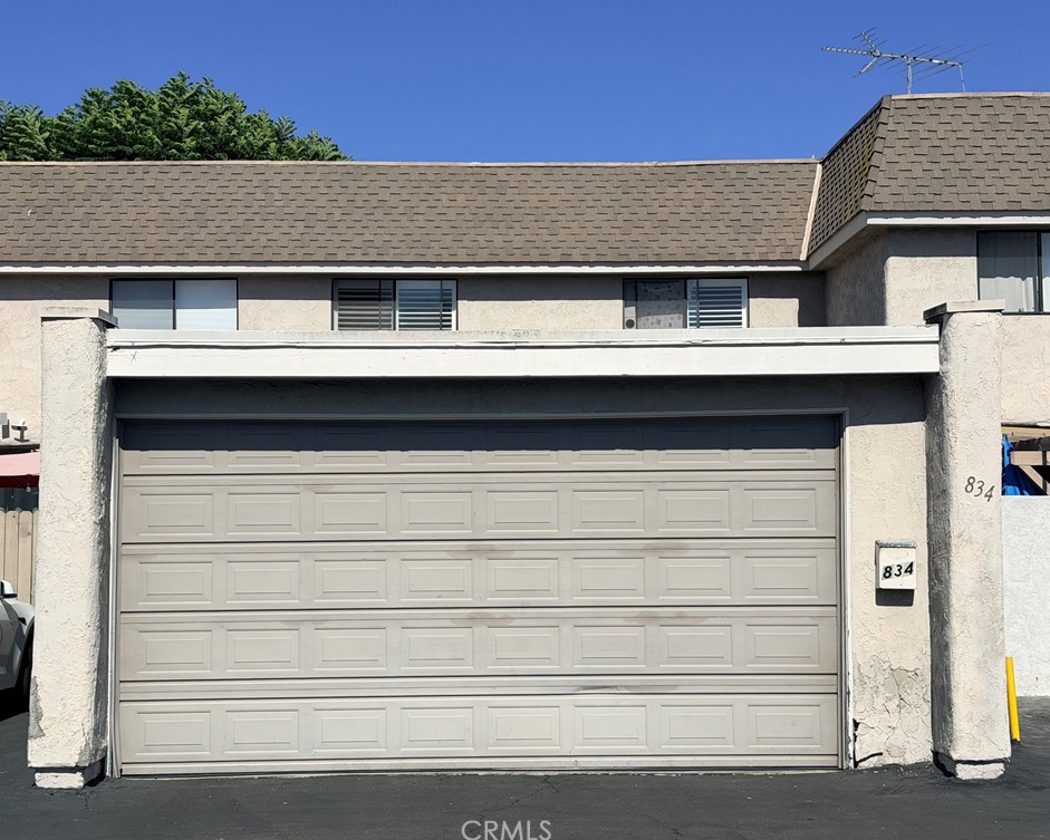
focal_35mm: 51
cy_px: 418
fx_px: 1585
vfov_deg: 29.7
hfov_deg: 36.6
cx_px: 507
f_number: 1.78
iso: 64
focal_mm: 6.76
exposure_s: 1/11364
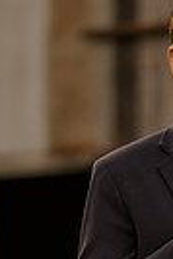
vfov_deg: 7.1
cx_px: 249
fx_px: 2063
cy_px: 298
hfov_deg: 4.8
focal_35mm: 287
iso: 100
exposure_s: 1/400
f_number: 1.6
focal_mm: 85
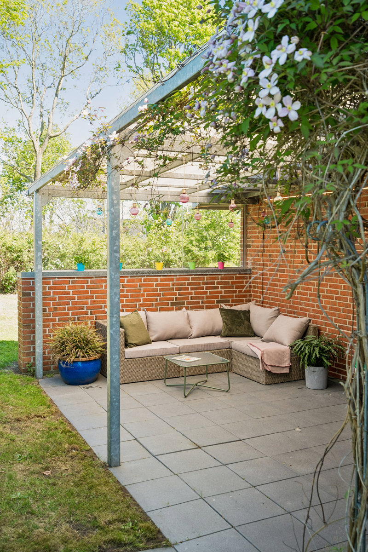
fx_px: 537
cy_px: 276
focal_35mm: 35
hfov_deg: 37.9
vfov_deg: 54.4
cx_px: 184
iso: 400
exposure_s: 1/125
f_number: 7.1
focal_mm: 35
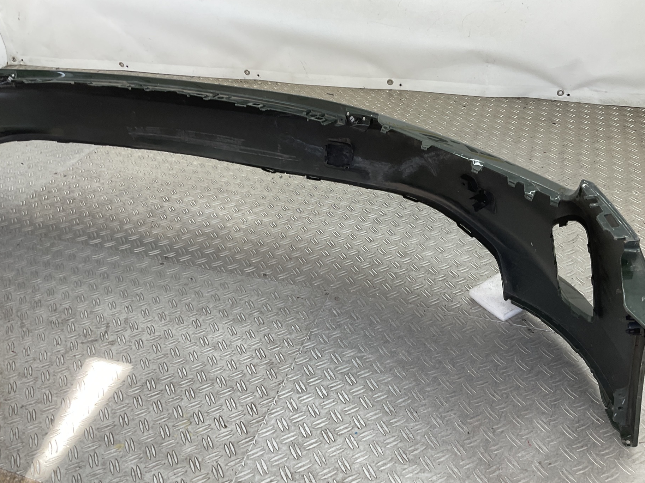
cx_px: 320
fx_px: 596
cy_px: 259
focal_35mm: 32
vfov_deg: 44.1
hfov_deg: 56.8
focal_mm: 3
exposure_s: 1/100
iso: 20
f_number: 1.8
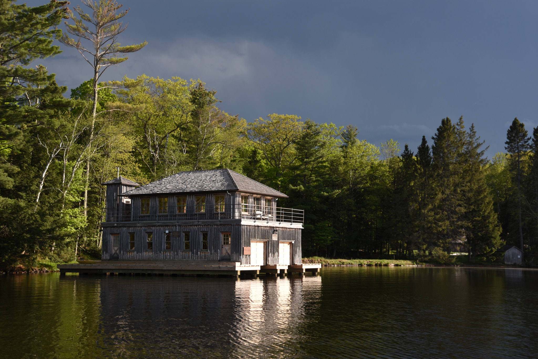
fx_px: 695
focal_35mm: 46
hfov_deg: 42.3
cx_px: 269
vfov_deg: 28.9
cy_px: 180
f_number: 4
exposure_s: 1/500
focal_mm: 31
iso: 125
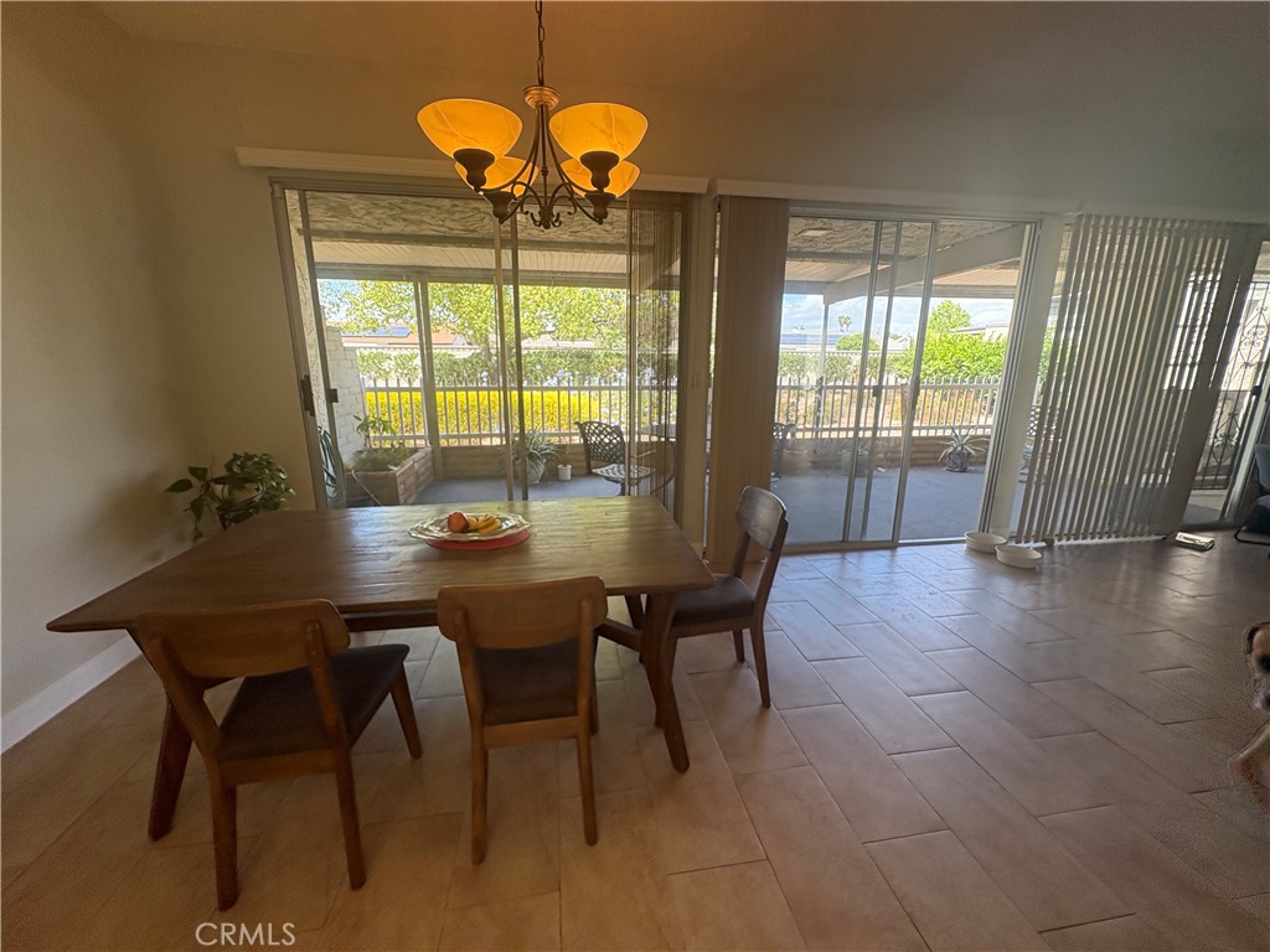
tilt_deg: -11.4
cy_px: 476
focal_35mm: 14
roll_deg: +0.2
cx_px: 635
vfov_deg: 85.7
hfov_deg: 102.1
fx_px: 514
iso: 80
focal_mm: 2.22
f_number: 2.2
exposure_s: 1/135
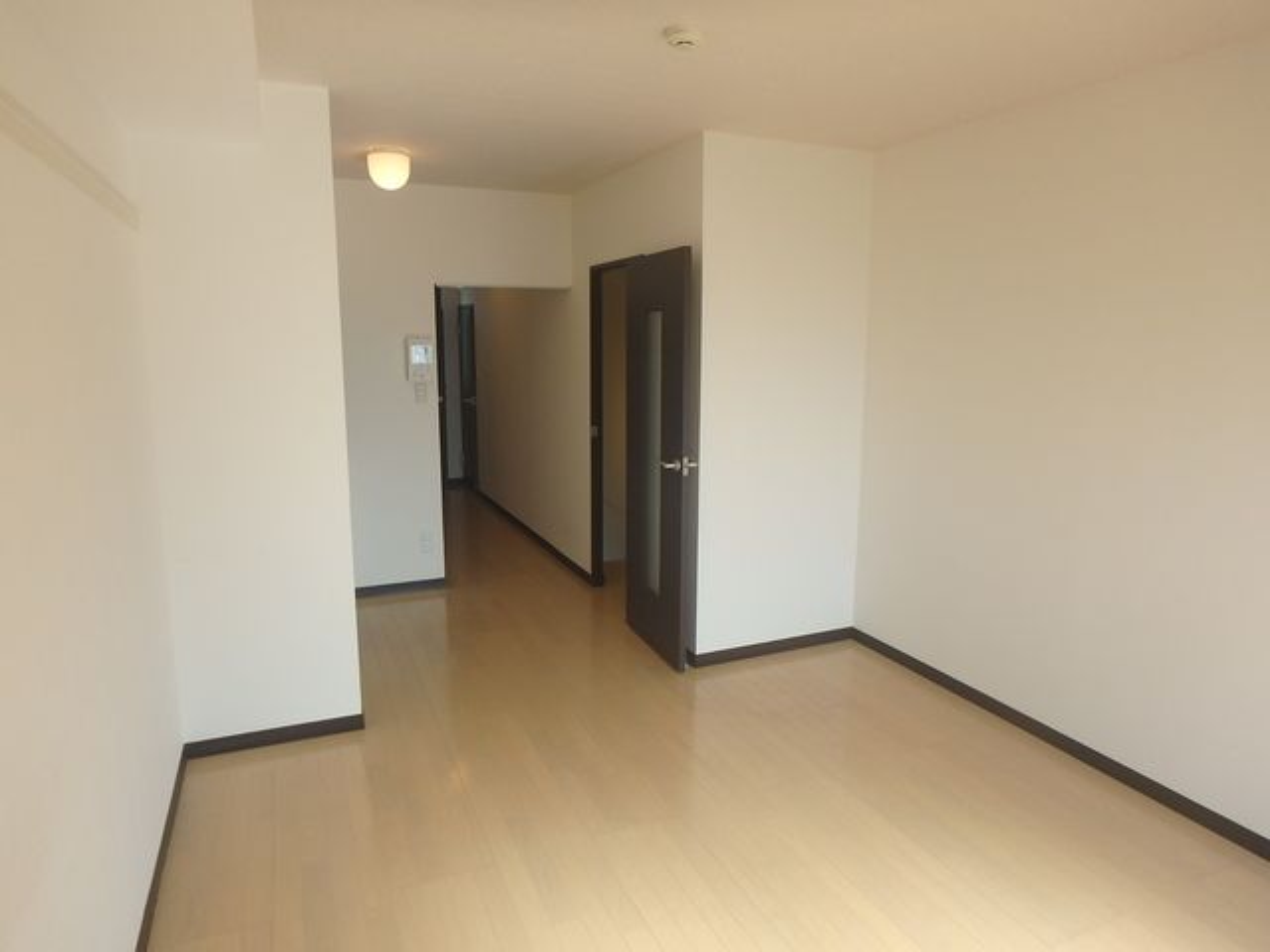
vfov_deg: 63.4
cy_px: 476
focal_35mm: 21
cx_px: 635
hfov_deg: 79.0
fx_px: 770
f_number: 3.5
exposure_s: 1/160
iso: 125
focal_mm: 3.7
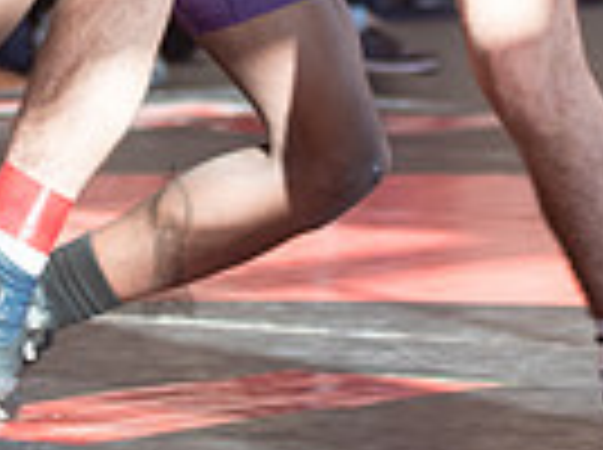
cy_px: -196
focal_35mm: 334
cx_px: 166
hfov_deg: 5.9
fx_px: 5808
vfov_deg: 4.4
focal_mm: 80
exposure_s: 1/400
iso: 400
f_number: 4
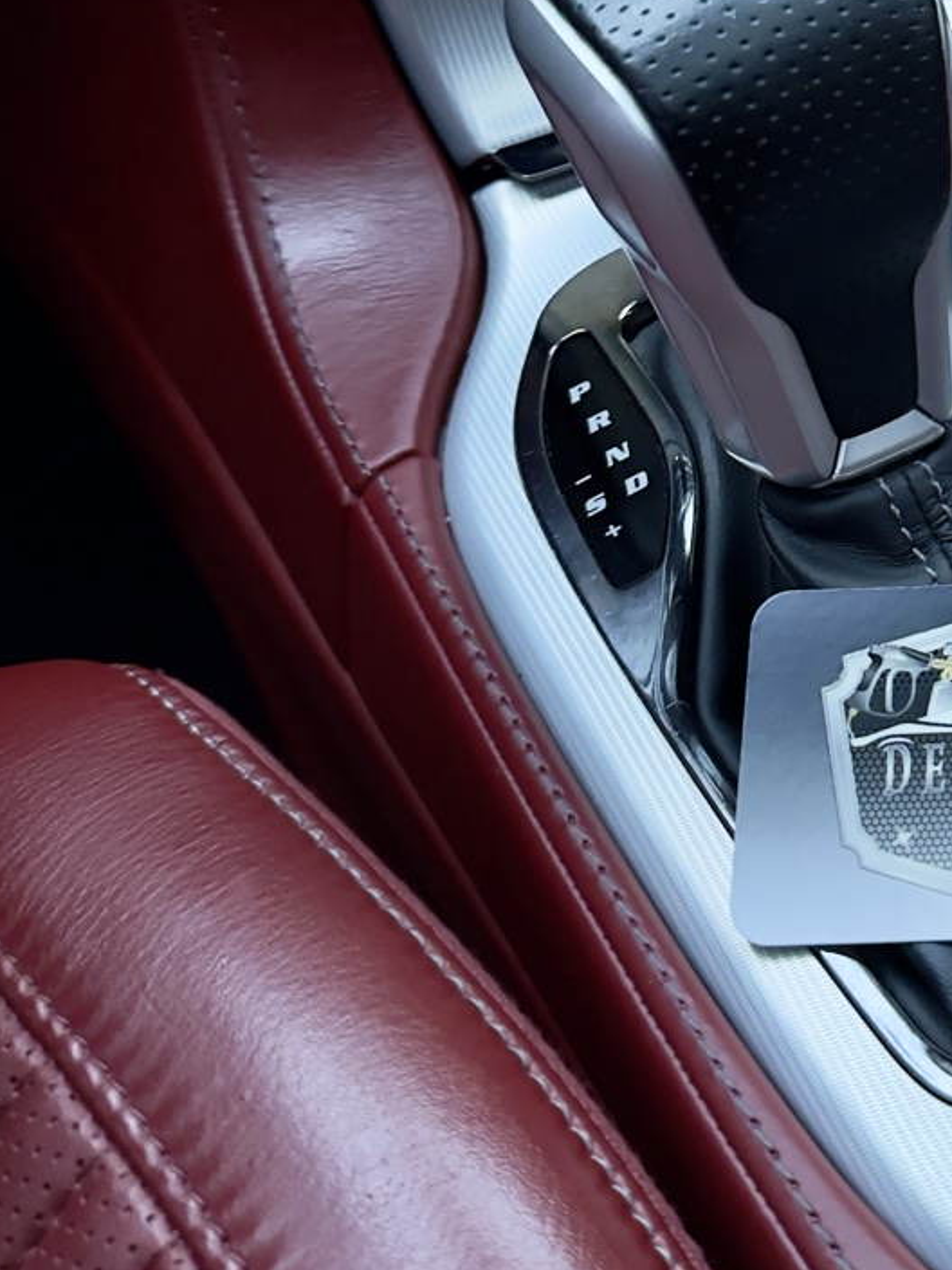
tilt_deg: -44.6
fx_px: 2200
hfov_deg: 22.3
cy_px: 191
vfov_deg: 31.1
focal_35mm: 60
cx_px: 1176
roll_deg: -3.4
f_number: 1.78
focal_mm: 6.76
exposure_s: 1/50
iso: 800
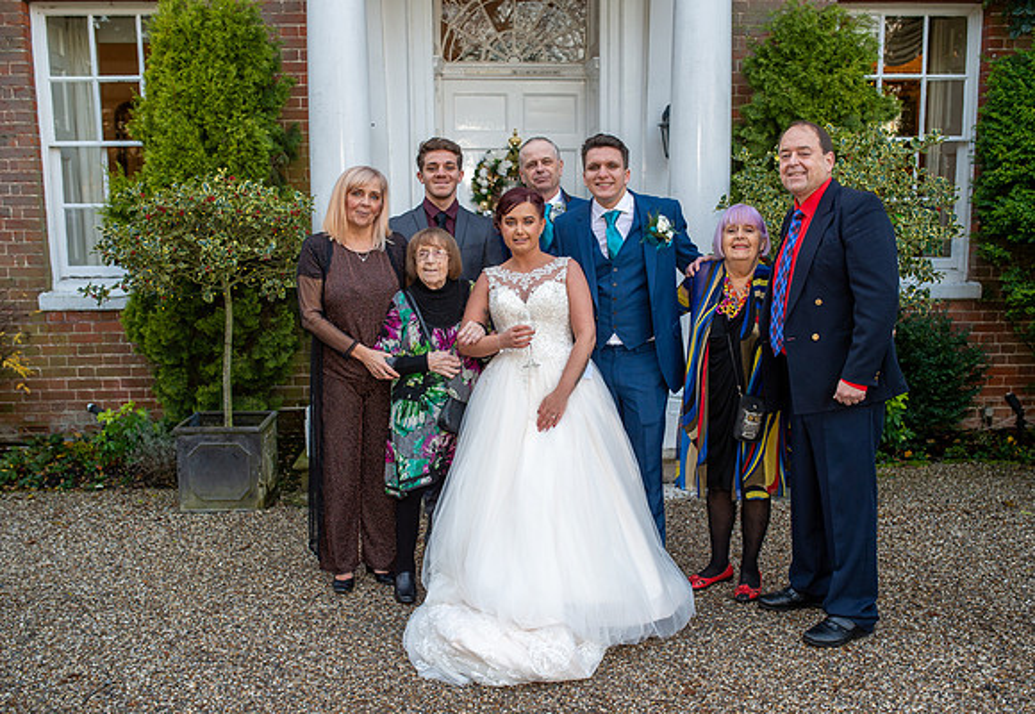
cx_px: 537
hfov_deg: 52.8
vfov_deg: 37.8
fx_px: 1043
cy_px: 357
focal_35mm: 36
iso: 250
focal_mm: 35
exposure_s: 1/160
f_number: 4
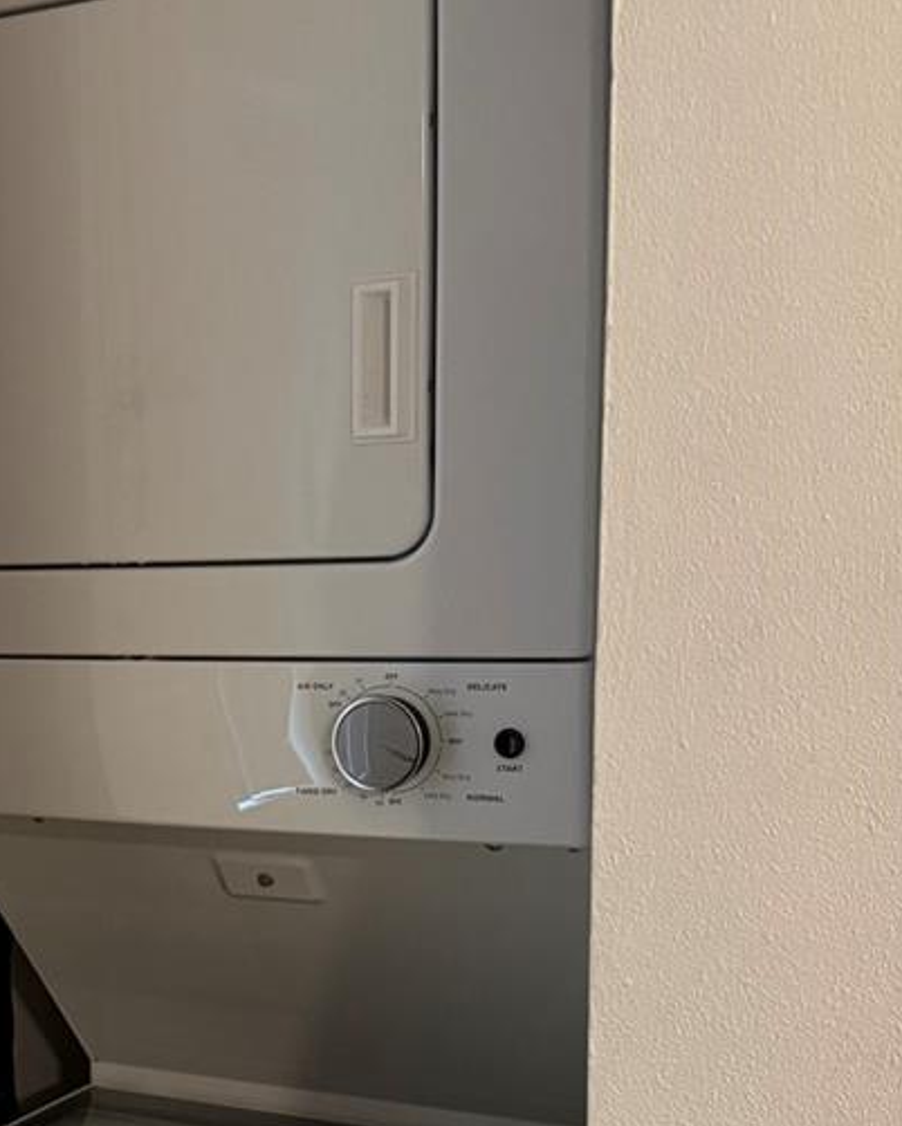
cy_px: 841
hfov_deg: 26.3
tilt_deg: -10.1
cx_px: 103
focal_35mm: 56
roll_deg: +0.6
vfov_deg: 32.9
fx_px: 1868
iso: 500
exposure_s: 1/60
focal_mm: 6.76
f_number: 1.78
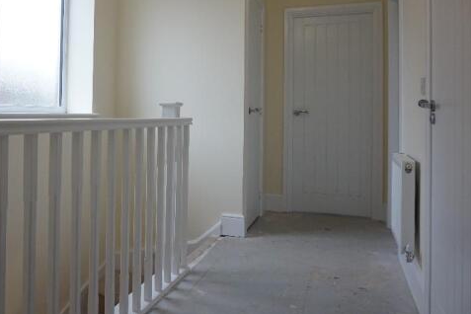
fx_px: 432
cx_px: 168
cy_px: 101
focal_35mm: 33
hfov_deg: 56.3
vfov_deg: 39.4
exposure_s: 1/60
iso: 400
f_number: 5.6
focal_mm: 16
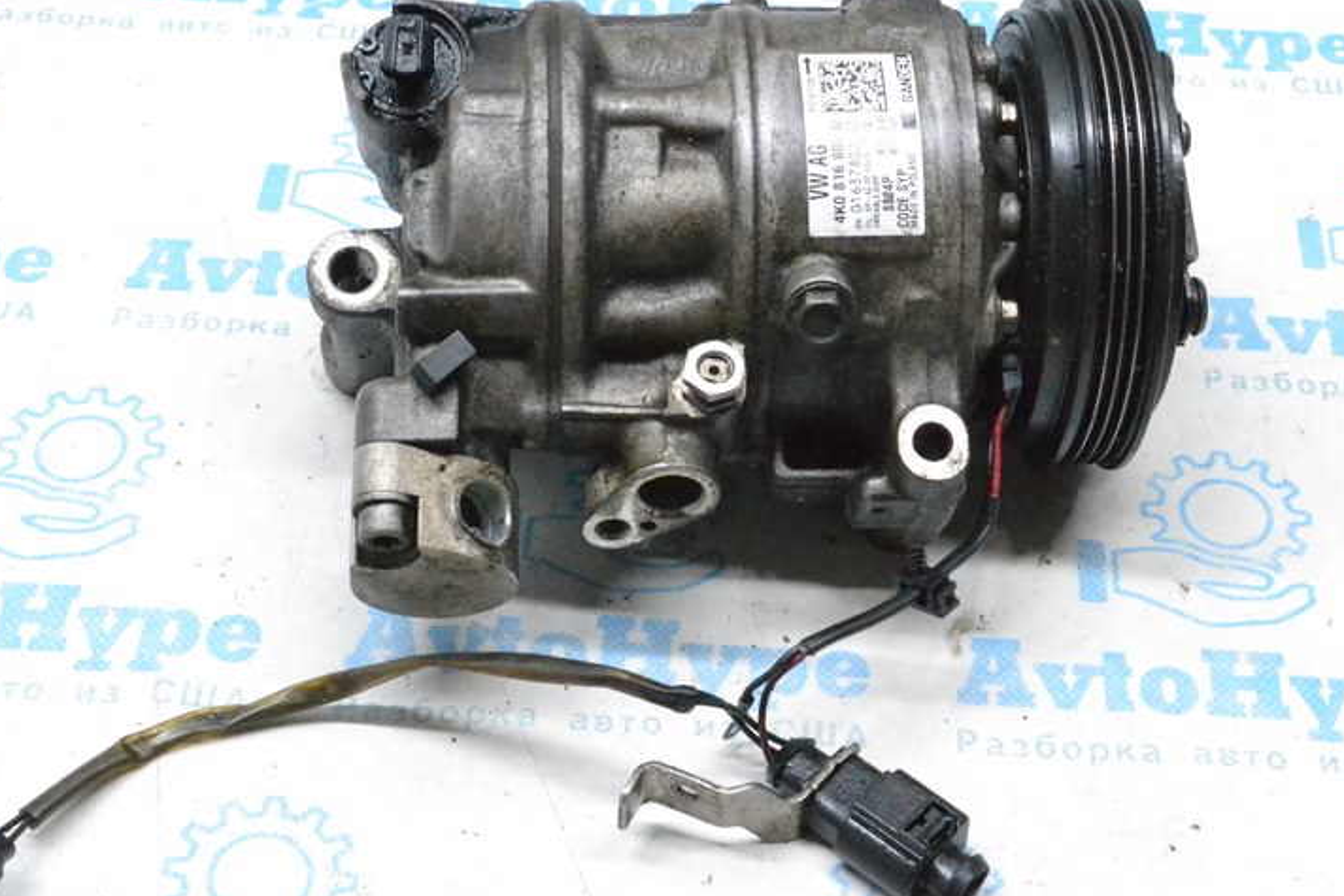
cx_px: 731
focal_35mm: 69
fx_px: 2576
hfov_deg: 29.2
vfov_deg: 19.7
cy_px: 324
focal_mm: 32
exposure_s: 1/125
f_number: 10
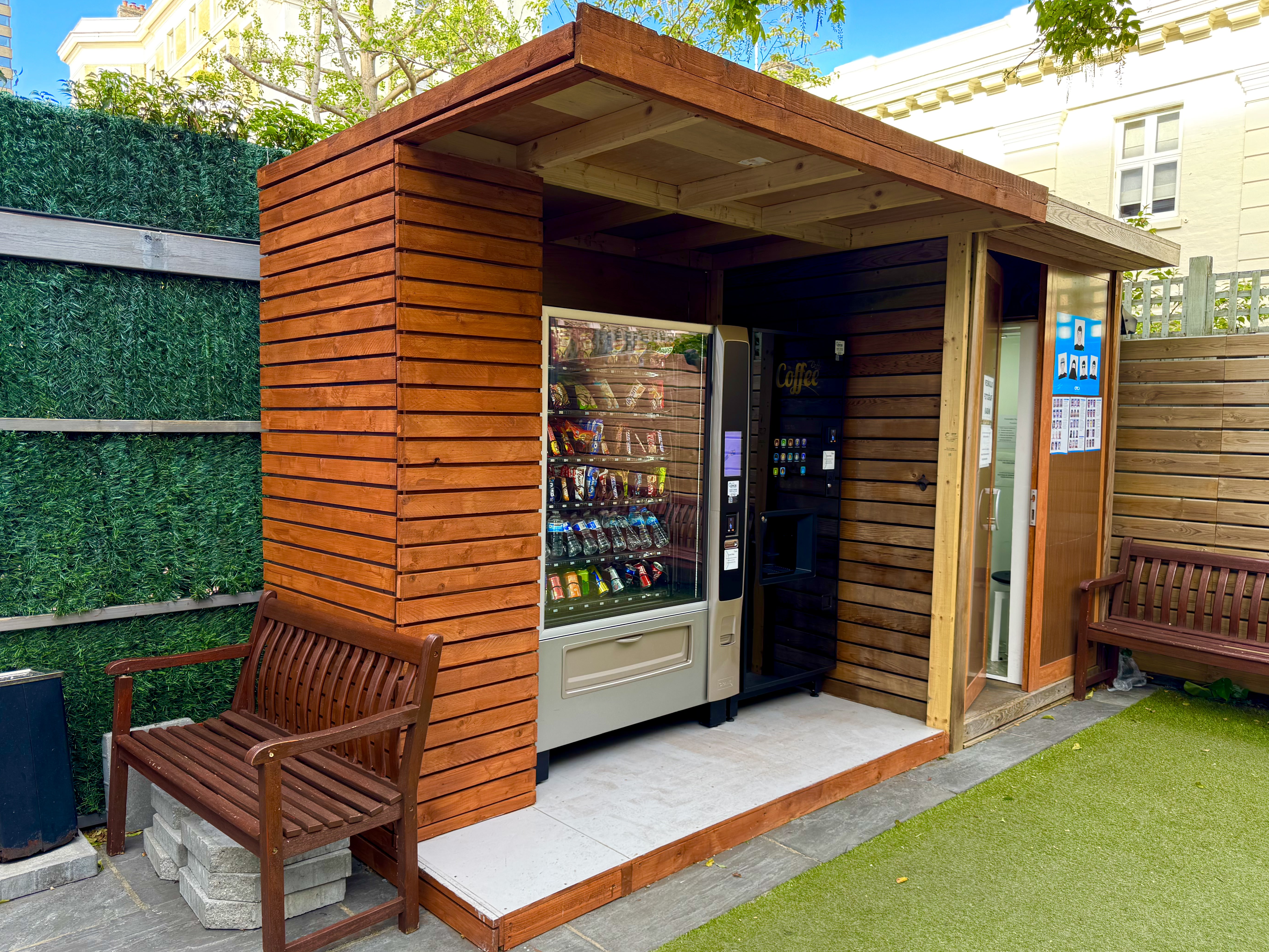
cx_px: 622
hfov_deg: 69.4
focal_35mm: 25
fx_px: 916
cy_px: 480
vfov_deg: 54.9
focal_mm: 6.76
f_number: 1.78
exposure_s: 1/128
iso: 50
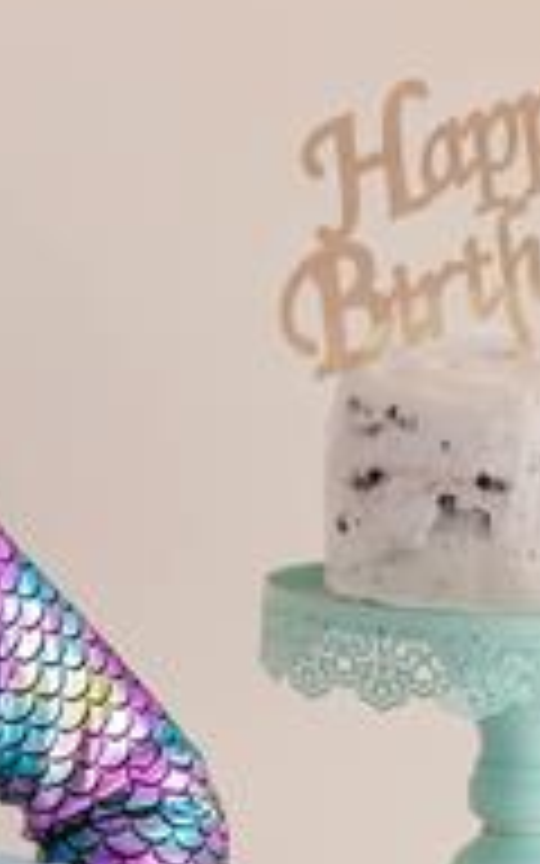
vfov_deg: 8.2
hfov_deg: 5.1
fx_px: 6028
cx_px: -198
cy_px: 810
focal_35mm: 256
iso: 100
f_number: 2.2
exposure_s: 1/250
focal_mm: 35
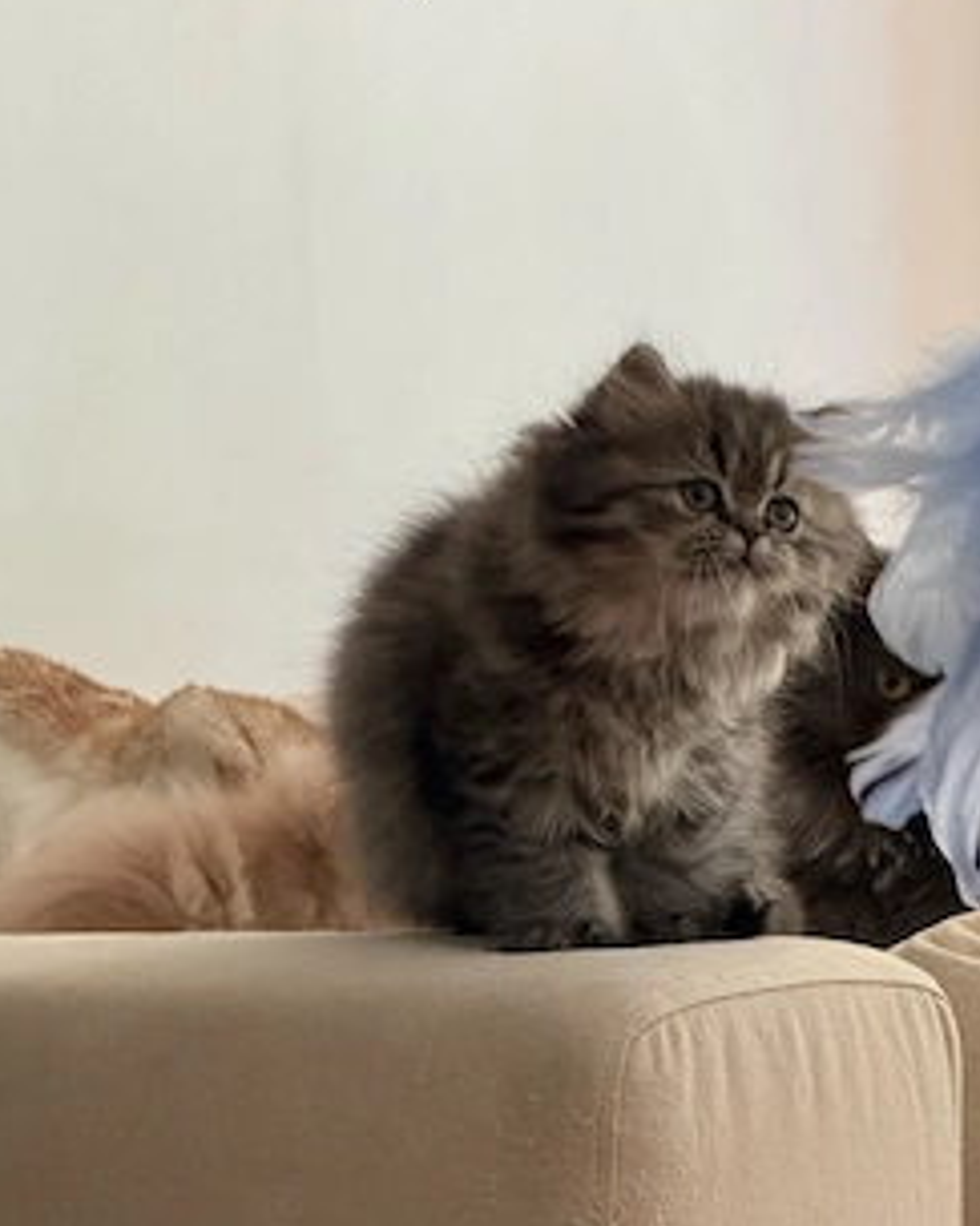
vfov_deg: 12.5
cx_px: 585
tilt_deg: +1.2
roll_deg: +1.5
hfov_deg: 10.0
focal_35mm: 154
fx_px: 5586
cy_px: 686
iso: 250
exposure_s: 1/88
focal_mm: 15.66
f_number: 2.8
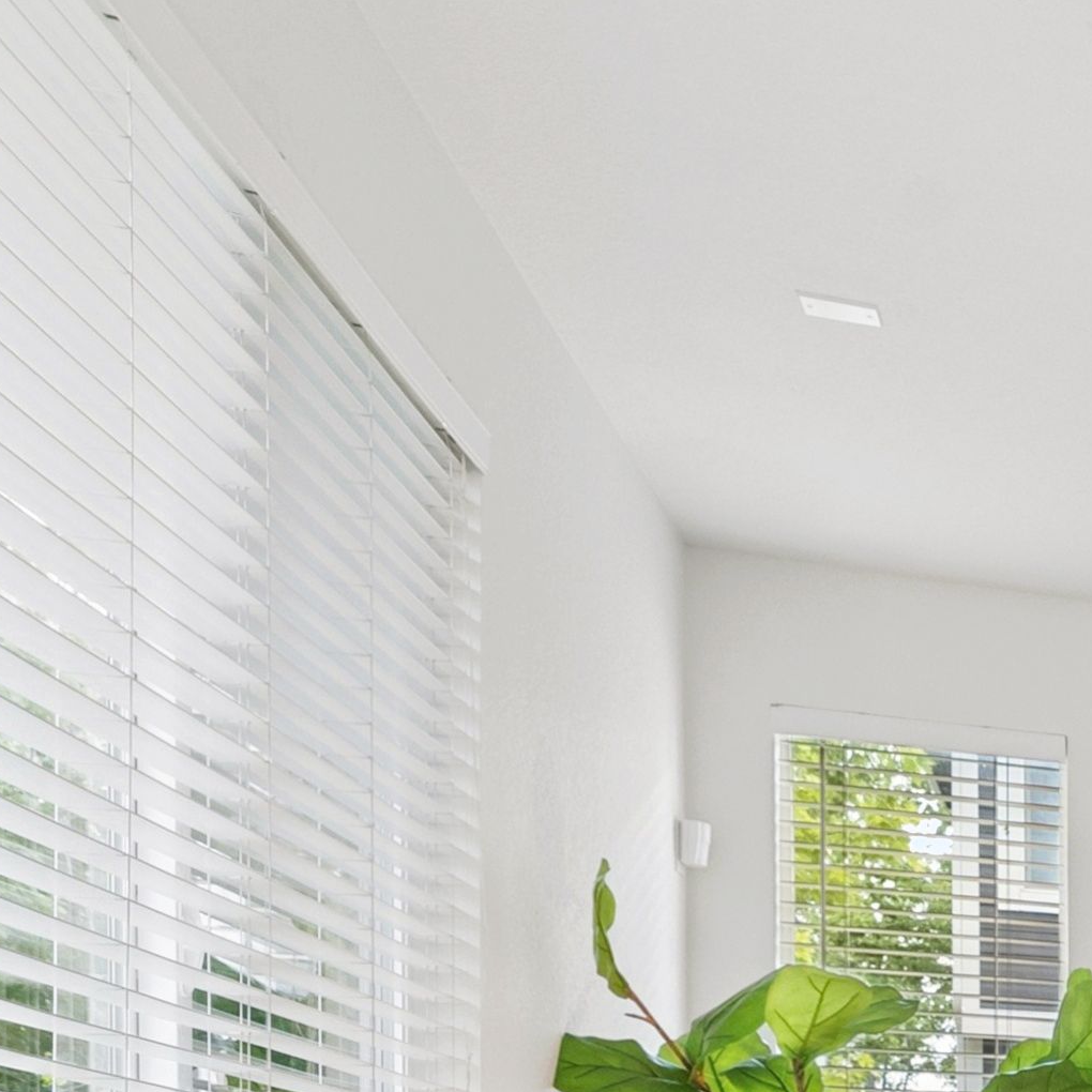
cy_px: 1343
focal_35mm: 53
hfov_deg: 20.6
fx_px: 1892
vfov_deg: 27.8
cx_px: 2032
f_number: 8
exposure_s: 1/80
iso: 1250
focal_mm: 15
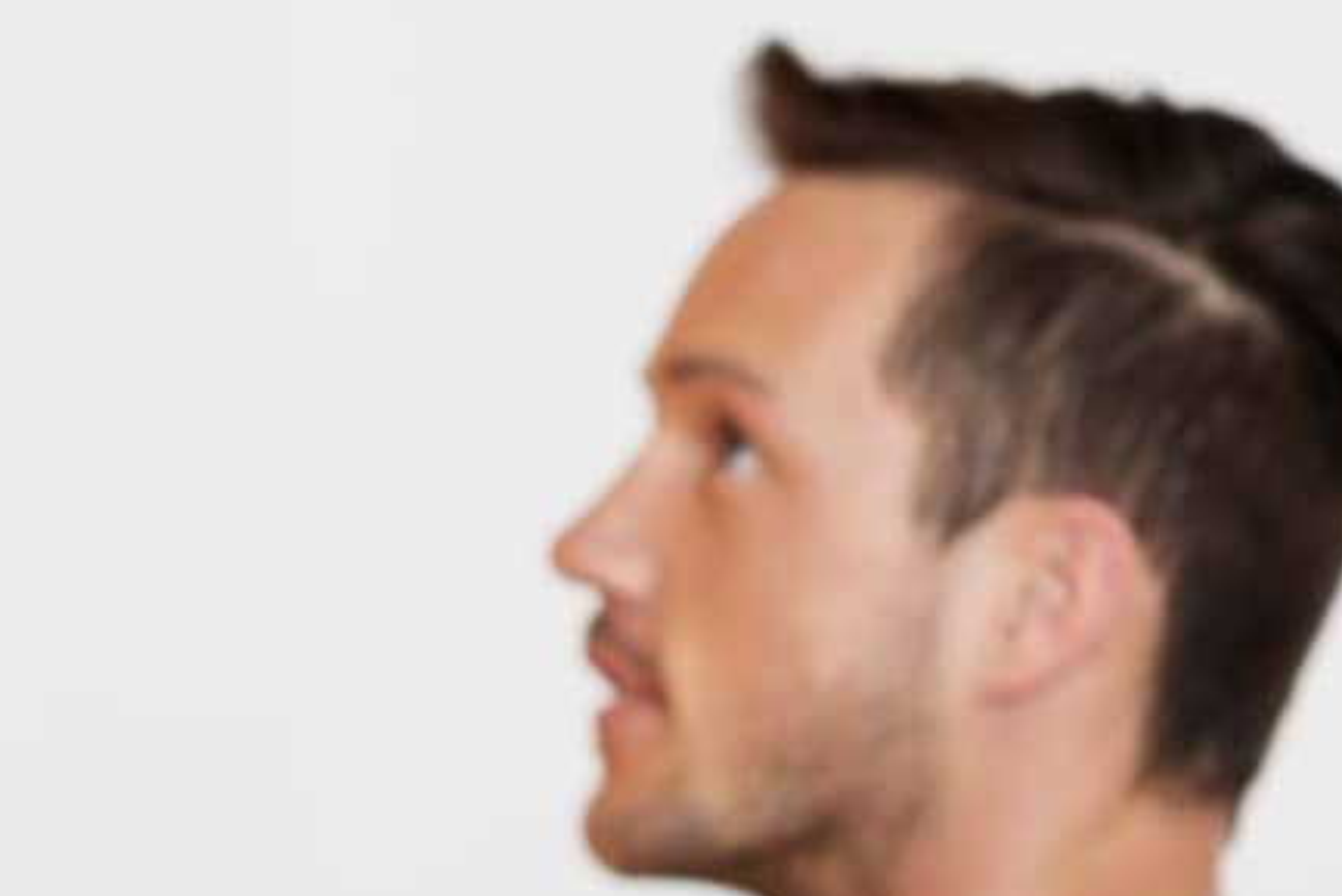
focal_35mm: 314
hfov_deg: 6.5
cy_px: 809
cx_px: -750
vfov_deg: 4.4
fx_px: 11708
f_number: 2.8
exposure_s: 1/200
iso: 80
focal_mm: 85
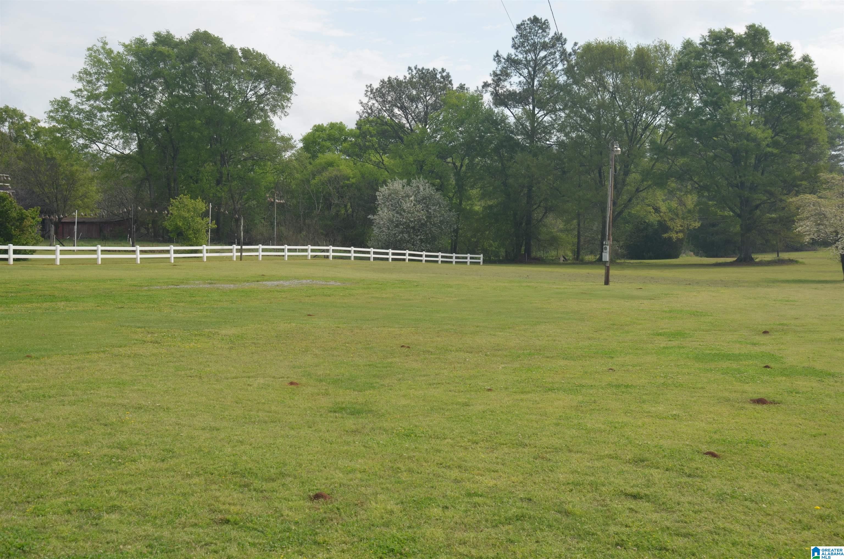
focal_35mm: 42
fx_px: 983
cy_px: 280
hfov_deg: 46.5
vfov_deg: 31.7
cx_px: 422
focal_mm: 28
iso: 100
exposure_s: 1/250
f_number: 8
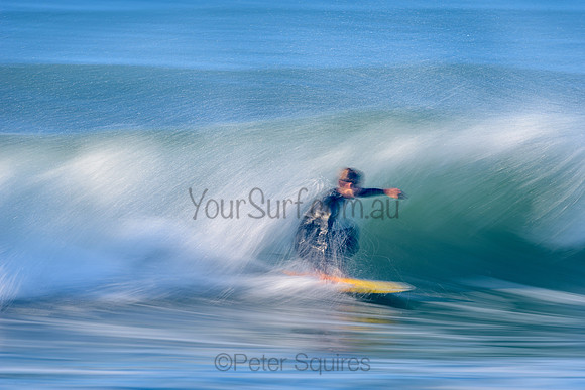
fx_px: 8127
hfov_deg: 4.1
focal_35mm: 500
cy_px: 195
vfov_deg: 2.8
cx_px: 292
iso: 31
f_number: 11
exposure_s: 1/6
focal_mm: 500
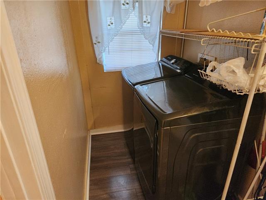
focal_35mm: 23
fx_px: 177
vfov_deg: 58.9
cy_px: 100
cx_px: 133
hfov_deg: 73.9
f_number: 1.8
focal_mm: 5.4
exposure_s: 1/120
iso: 800
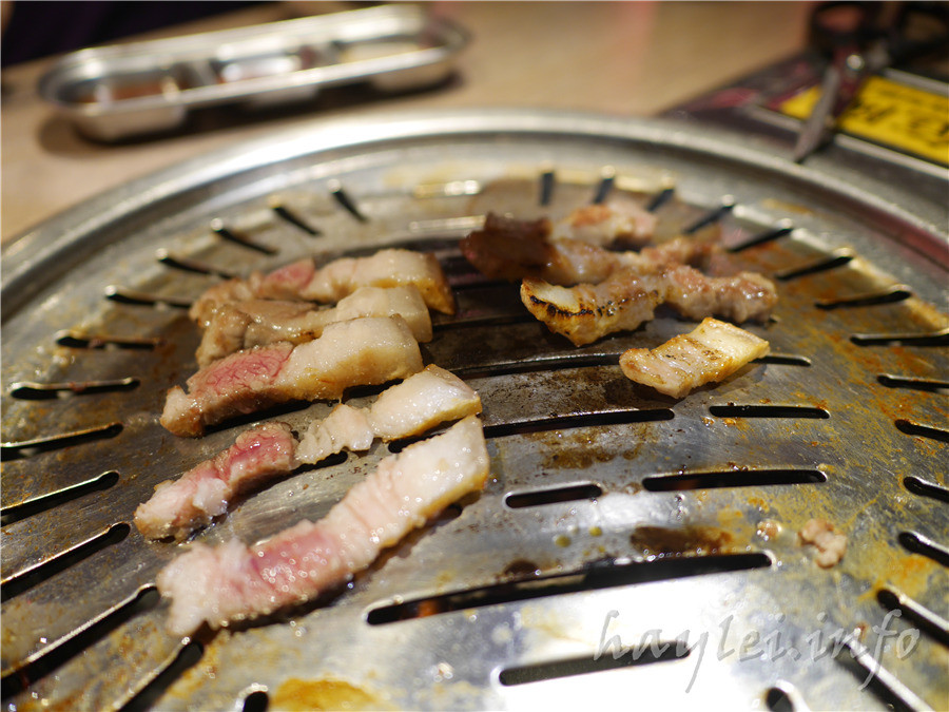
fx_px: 822
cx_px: 474
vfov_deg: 46.8
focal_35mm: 30
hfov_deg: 60.0
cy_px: 356
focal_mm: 15
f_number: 1.8
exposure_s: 1/100
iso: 200
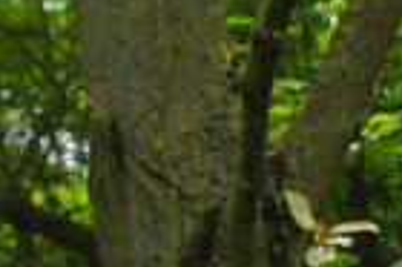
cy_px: 389
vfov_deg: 4.7
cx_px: -365
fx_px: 3268
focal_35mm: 293
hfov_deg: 6.8
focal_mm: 33
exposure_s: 1/320
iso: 400
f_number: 5.1
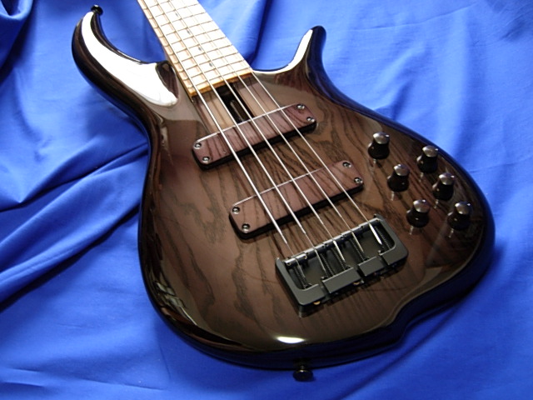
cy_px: 200
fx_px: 554
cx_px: 266
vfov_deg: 39.7
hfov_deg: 51.4
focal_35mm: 36
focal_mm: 7.5
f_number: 2.7
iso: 125
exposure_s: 1/4
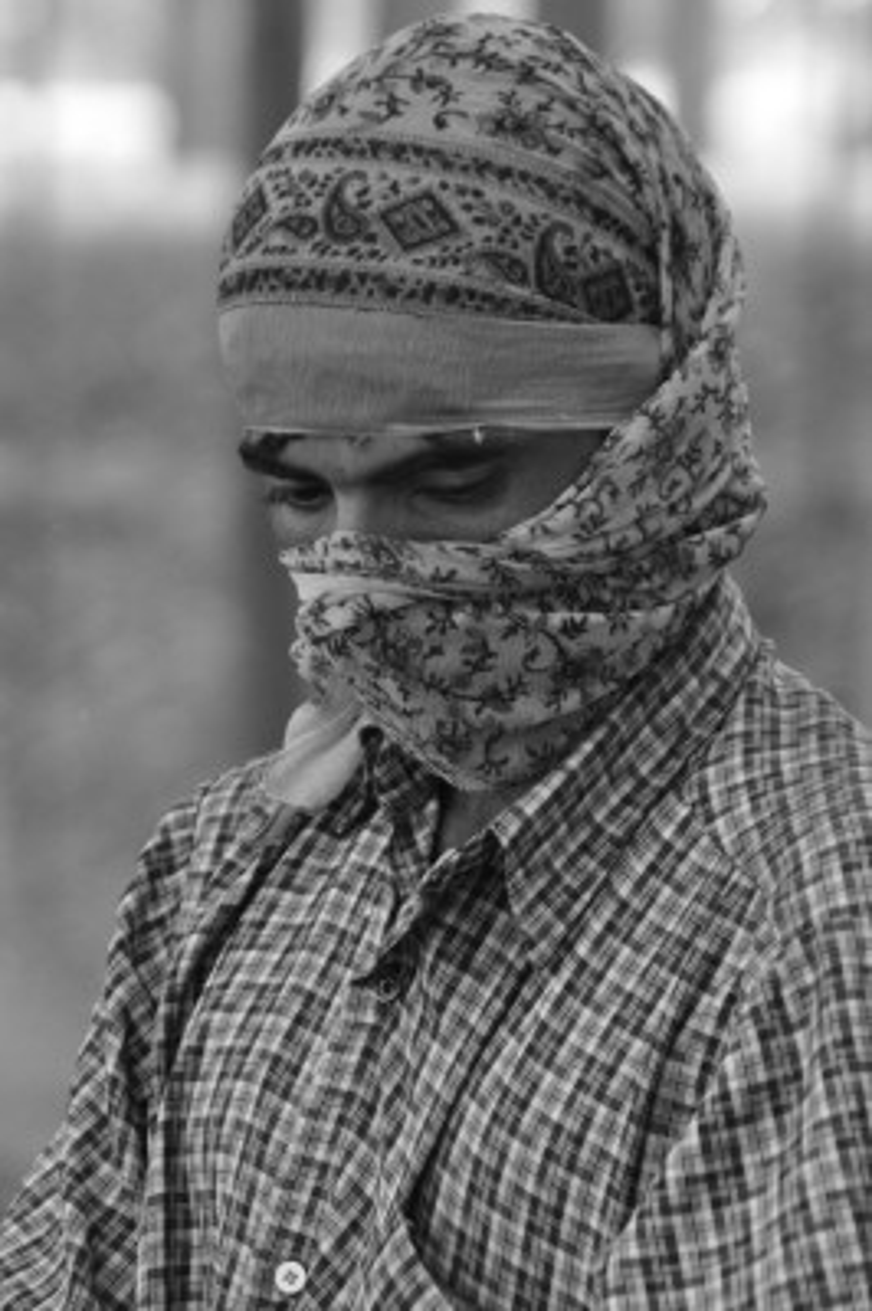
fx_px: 12010
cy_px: 656
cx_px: 436
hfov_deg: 4.2
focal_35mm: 330
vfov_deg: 6.2
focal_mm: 220
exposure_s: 1/320
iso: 1600
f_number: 6.3
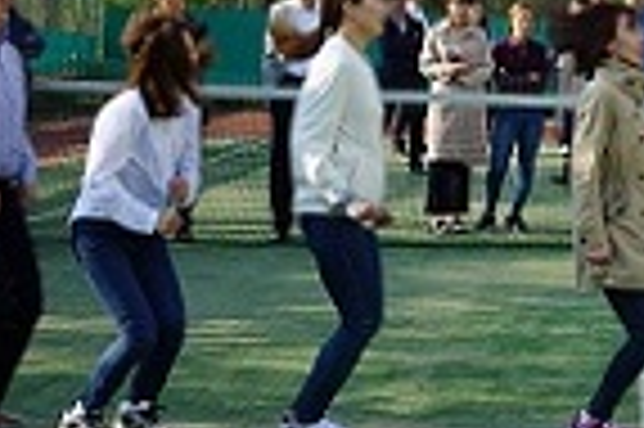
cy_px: 106
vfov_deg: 11.1
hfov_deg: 16.2
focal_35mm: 123
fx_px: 2201
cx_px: 680
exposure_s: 1/100
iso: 100
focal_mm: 19
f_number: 8
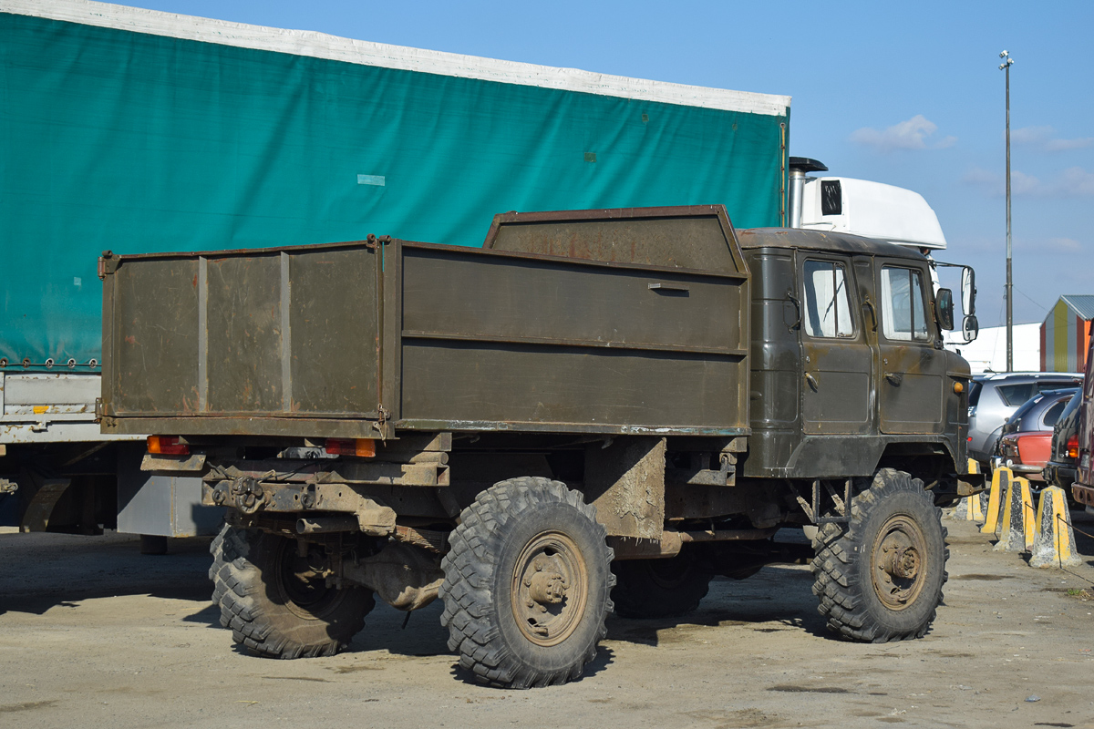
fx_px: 2188
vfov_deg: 18.9
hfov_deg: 28.1
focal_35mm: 72
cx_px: 547
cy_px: 364
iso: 200
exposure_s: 1/1250
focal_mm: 48
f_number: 7.1
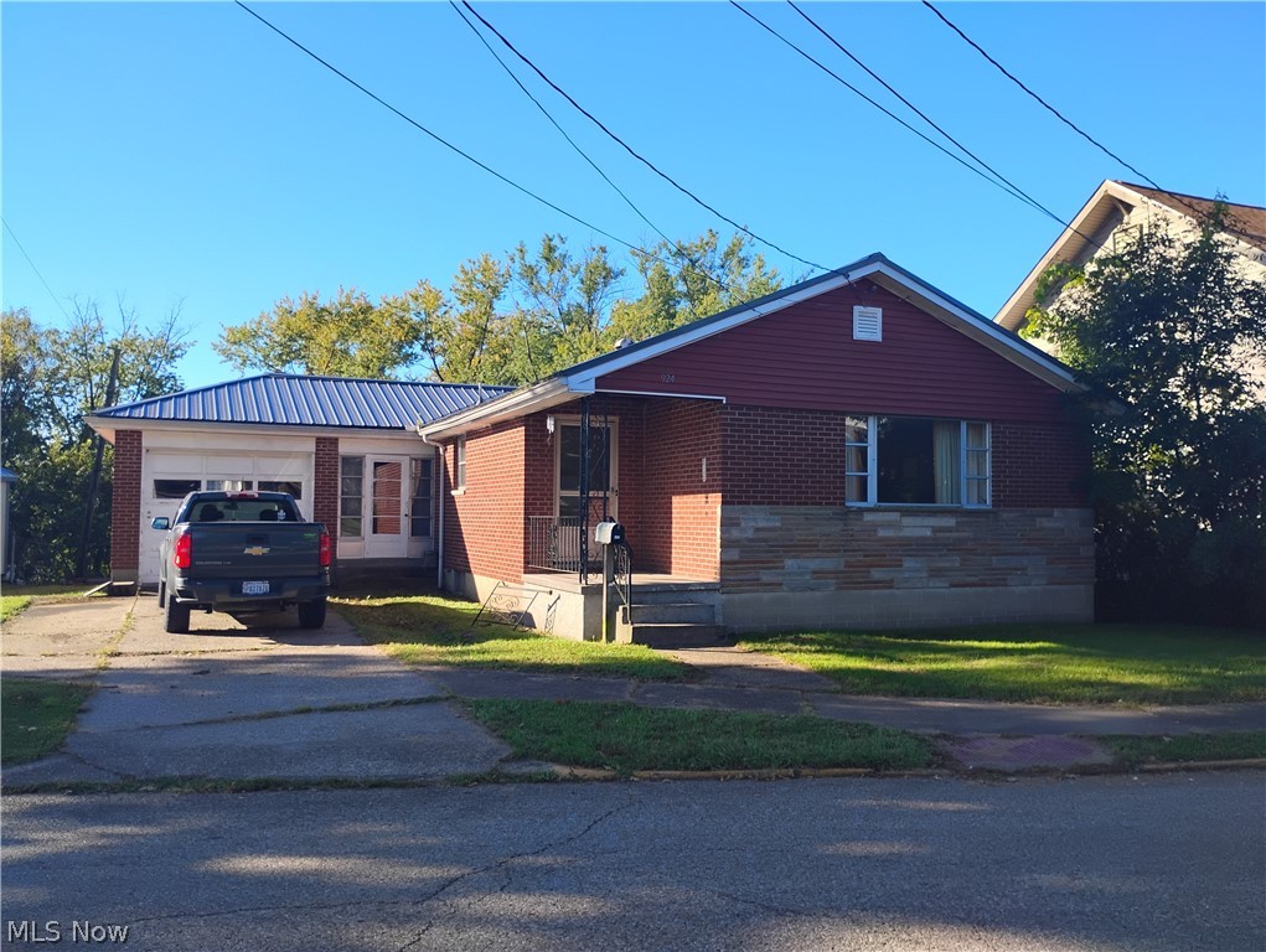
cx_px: 633
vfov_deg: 49.8
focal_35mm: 28
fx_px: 1025
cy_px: 476
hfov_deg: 63.4
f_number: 1.8
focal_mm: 4.26
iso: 100
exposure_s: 1/370
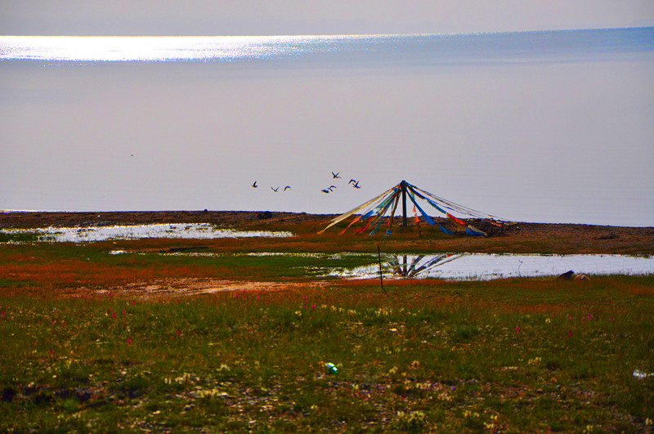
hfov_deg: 13.1
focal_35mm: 158
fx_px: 2857
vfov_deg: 8.7
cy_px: 217
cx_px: 327
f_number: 8
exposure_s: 1/4000
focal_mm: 105
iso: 200
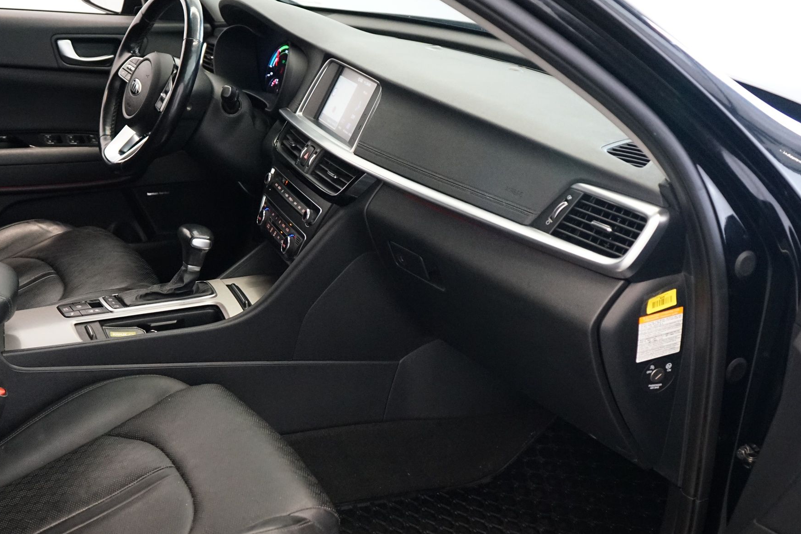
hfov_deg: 41.7
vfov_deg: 28.6
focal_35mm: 47
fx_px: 1046
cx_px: 309
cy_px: 320
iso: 4000
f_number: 4
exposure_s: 1/160
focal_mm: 33
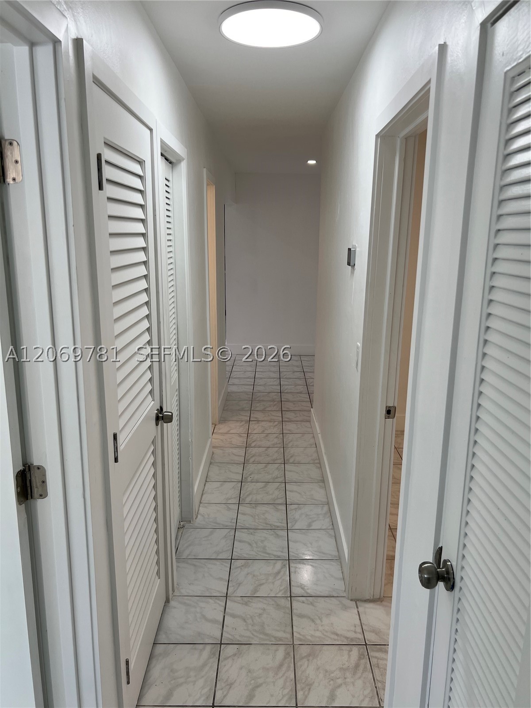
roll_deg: -0.6
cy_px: 354
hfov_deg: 53.1
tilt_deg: -12.7
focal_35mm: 26
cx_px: 266
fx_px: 532
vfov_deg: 67.3
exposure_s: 1/273
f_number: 1.5
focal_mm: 5.7
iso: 40
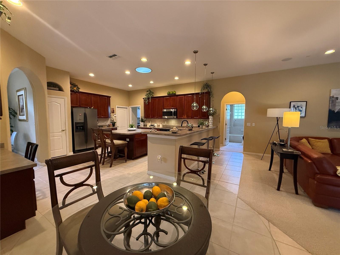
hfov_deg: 102.1
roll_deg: -0.8
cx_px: 170
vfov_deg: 85.7
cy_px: 128
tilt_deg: -3.0
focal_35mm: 14
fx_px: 138
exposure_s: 1/60
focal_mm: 2.22
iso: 500
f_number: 2.2
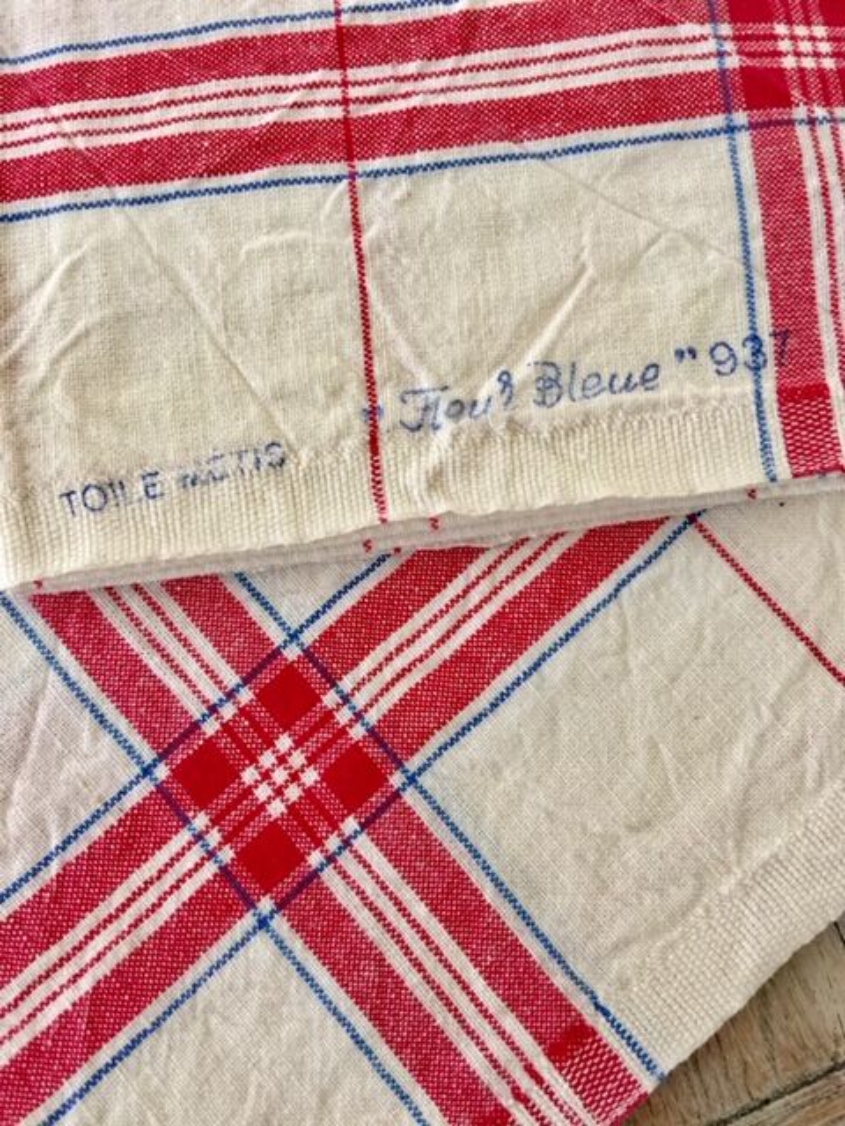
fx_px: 944
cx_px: 422
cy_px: 563
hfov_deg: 48.2
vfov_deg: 61.7
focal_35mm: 29
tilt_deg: -82.0
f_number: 2.2
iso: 80
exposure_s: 1/17
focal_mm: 4.15
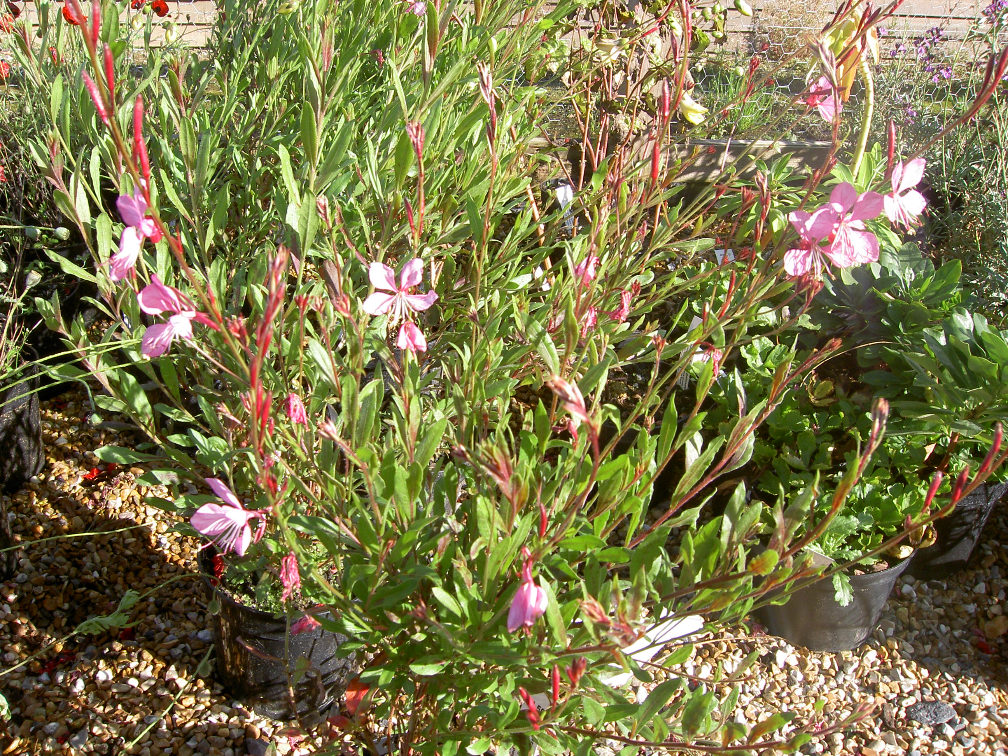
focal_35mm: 34
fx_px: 990
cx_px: 504
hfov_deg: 54.0
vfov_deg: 41.8
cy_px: 378
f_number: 4.7
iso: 50
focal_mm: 5.6
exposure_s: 1/125
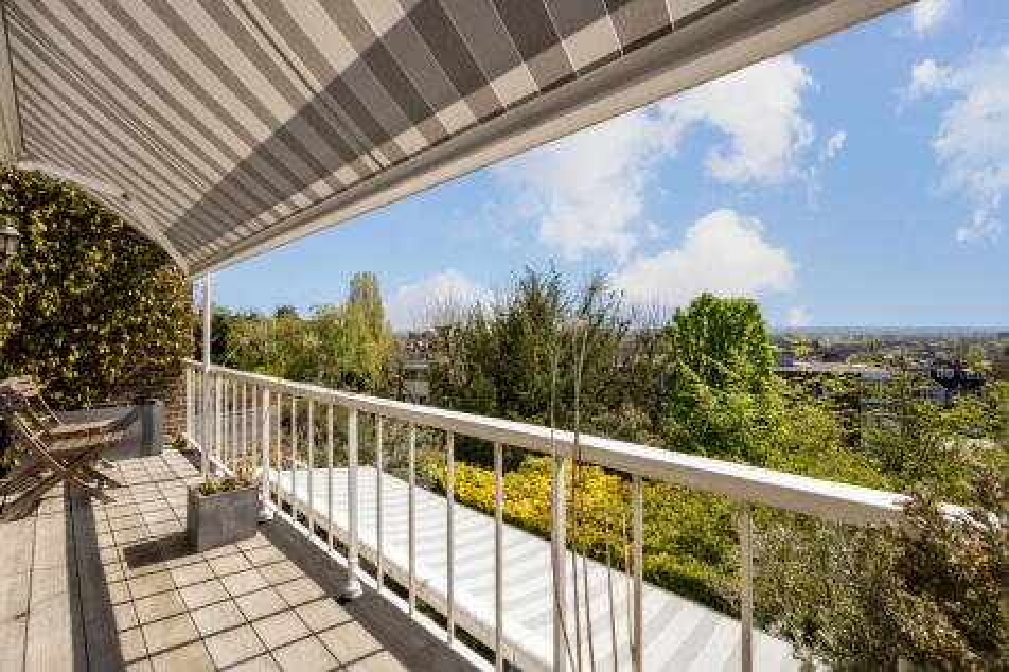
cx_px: 504
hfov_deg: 104.3
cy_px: 336
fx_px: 392
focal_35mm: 14
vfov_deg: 81.2
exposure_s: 1/400
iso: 400
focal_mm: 14
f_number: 8
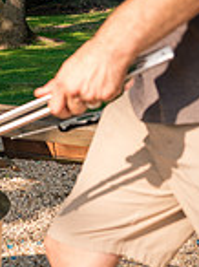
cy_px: 111
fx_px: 707
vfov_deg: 21.3
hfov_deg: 13.0
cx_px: -243
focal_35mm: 92
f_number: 2.8
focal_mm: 24
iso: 250
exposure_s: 1/1000
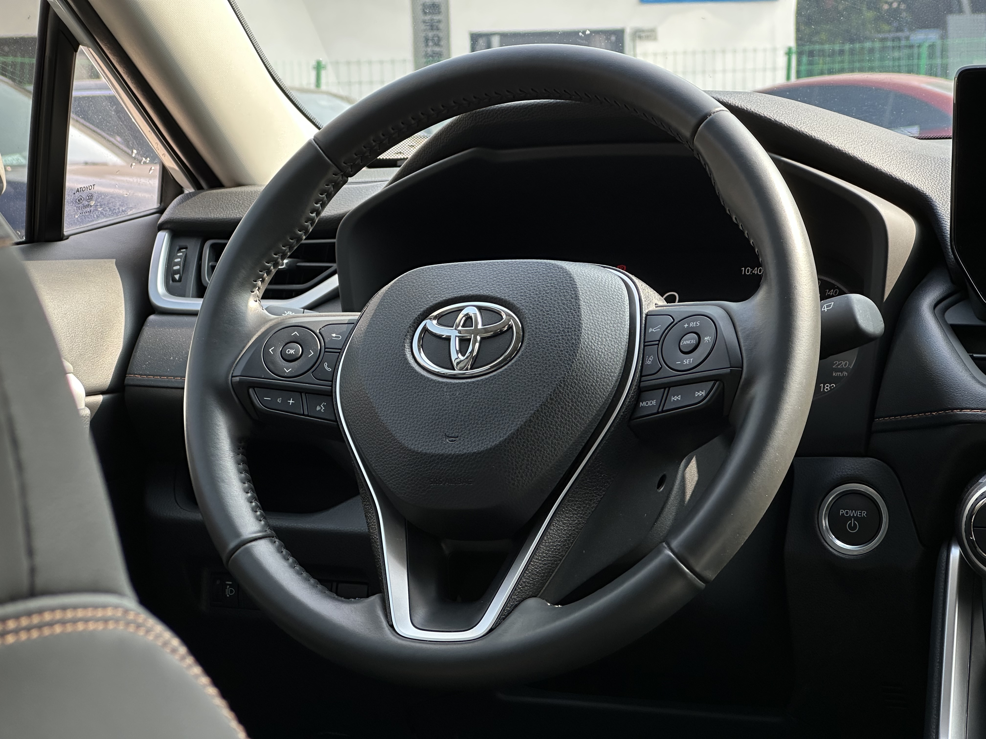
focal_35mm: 77
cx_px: 493
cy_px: 370
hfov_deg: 25.3
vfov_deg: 19.1
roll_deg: +1.4
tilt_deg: -5.7
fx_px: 2193
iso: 80
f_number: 2.8
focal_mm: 9
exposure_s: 1/99
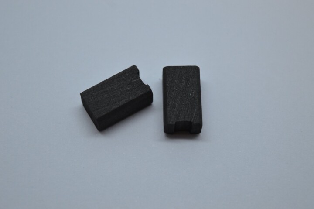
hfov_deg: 24.6
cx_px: 157
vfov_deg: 16.5
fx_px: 719
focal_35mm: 82
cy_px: 104
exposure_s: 1/125
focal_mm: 55
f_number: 5.6
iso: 400
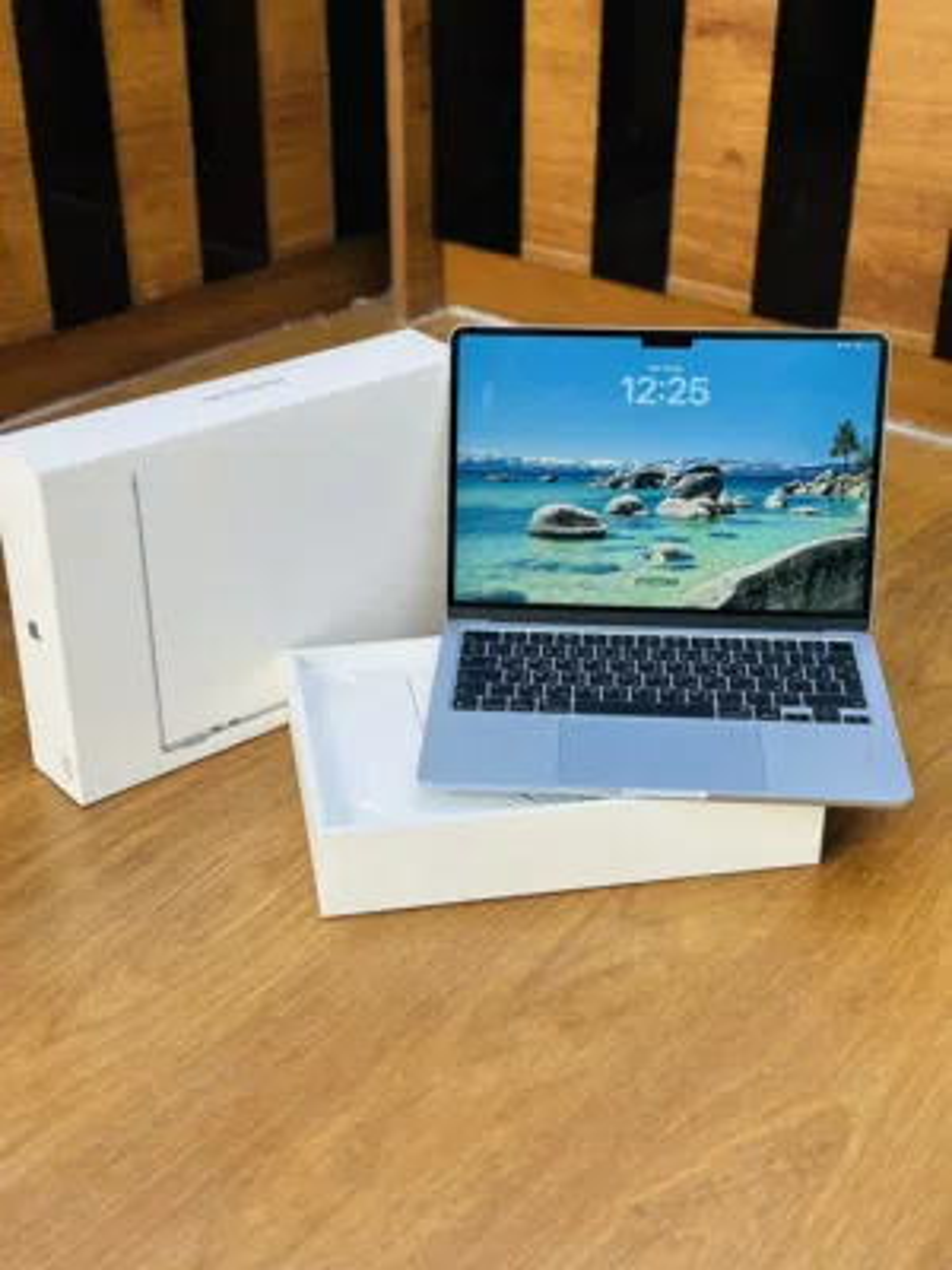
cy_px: 635
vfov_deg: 39.7
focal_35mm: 48
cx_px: 476
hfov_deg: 30.3
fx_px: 1760
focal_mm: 6.86
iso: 80
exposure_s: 1/218
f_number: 1.78
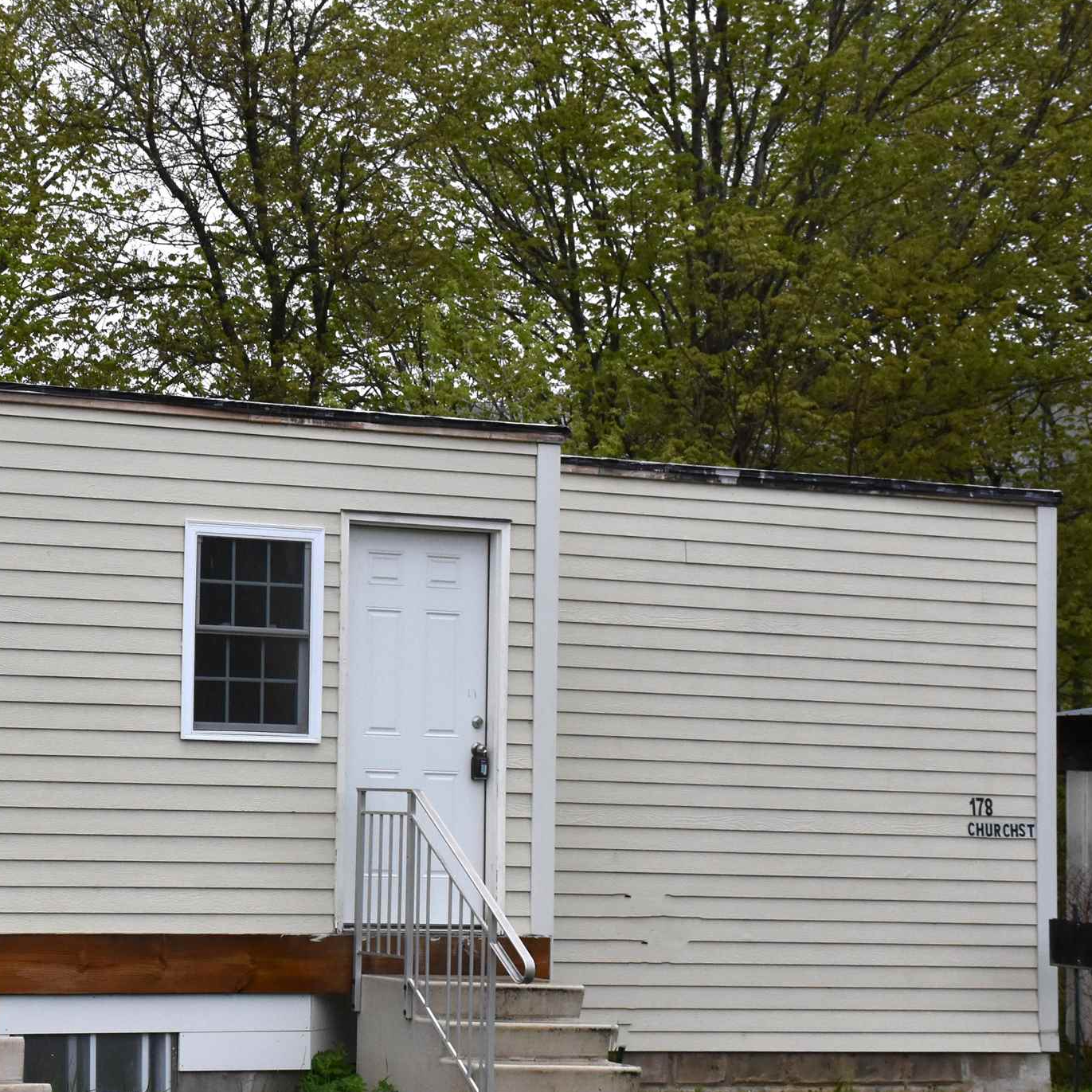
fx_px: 3567
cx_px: 6
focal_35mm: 100
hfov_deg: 17.0
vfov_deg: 17.4
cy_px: 593
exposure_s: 1/320
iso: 800
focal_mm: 35
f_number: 8
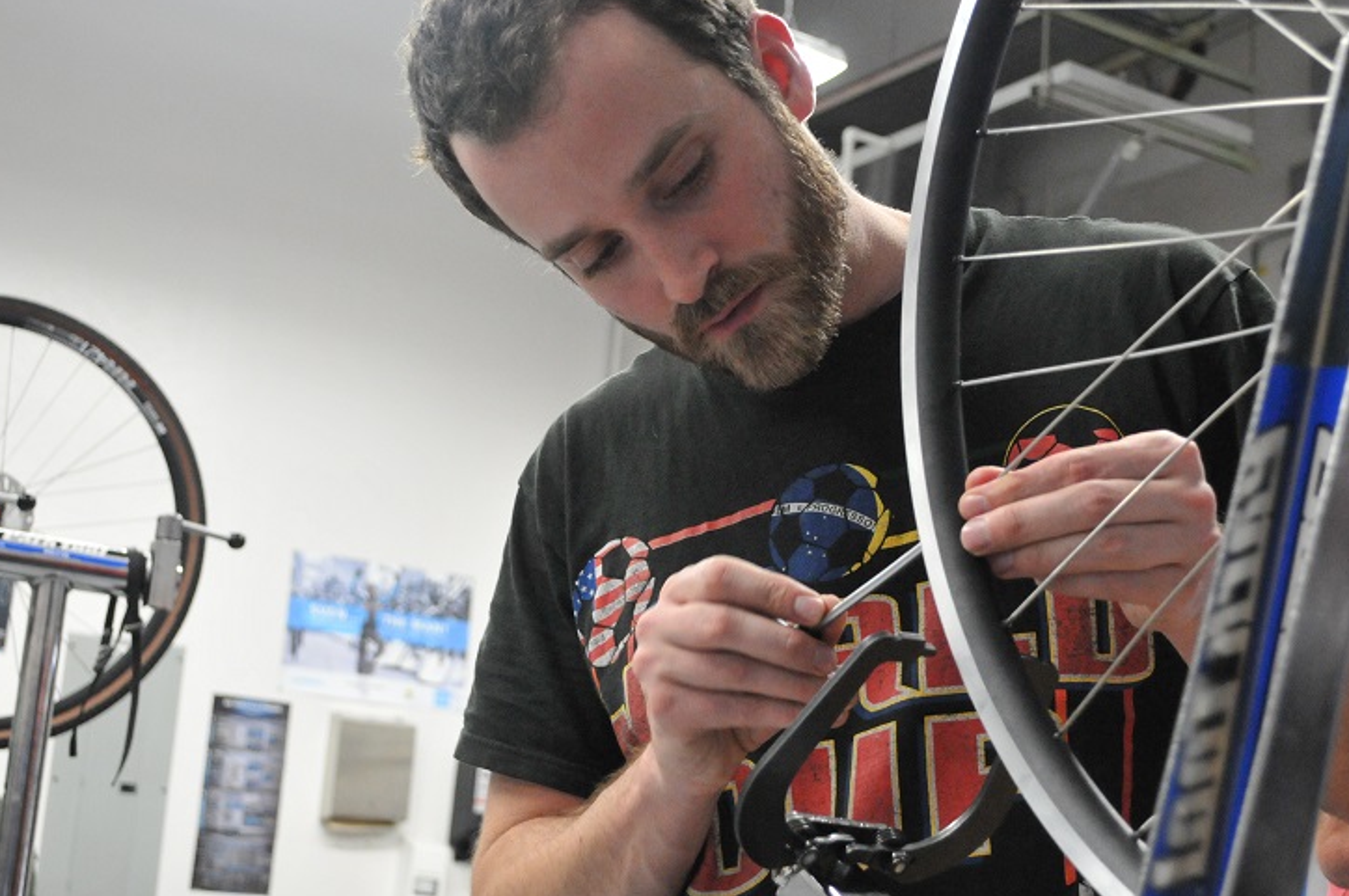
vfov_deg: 23.5
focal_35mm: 58
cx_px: 783
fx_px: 2158
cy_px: 452
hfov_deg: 34.6
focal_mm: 29
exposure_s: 1/100
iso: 2000
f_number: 4.8
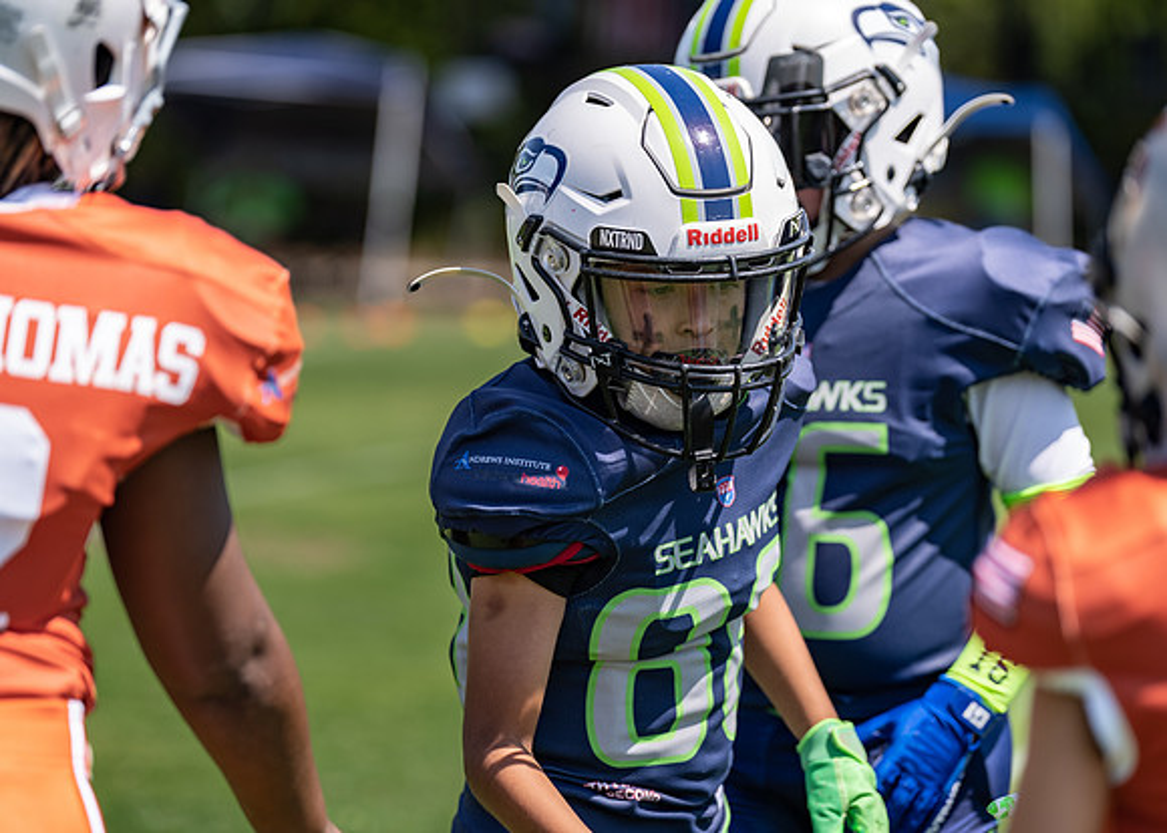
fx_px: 4824
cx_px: 584
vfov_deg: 9.9
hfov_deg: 13.8
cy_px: 416
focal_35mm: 146
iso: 100
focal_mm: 132
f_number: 2.8
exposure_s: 1/1250
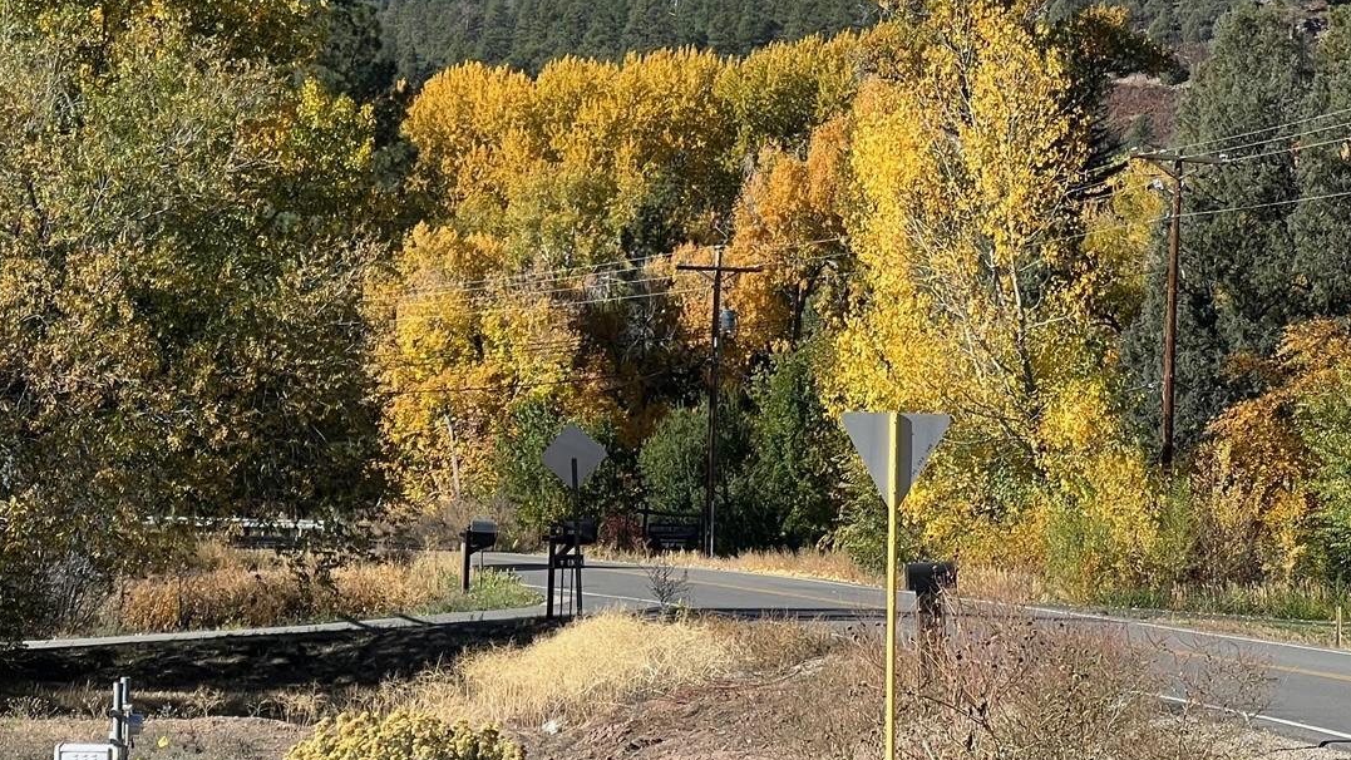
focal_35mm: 157
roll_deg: -1.8
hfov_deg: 13.7
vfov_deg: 7.7
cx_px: 537
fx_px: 5625
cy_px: -41
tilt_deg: +5.6
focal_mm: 9
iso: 32
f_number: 2.8
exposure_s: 1/492
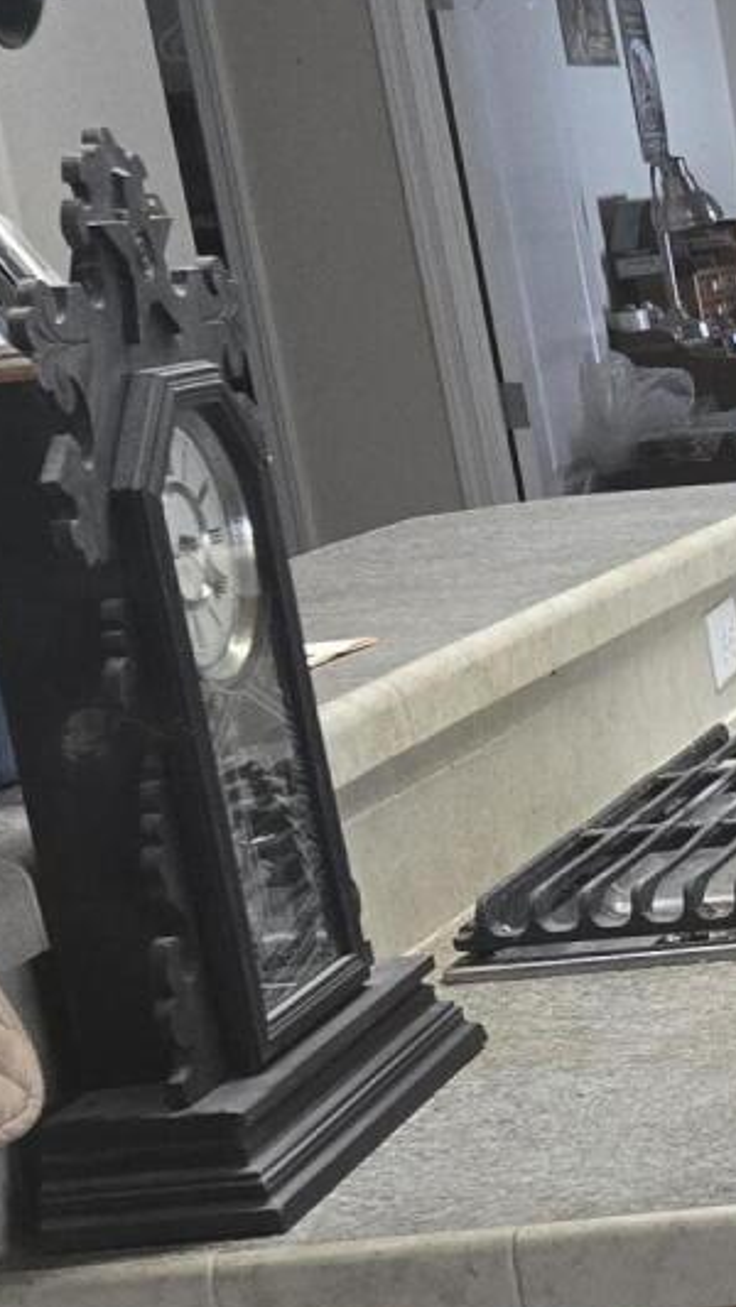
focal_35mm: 94
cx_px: 1627
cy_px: 1010
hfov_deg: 11.2
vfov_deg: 22.4
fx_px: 3260
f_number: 1.8
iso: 400
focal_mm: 5.4
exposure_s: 1/120
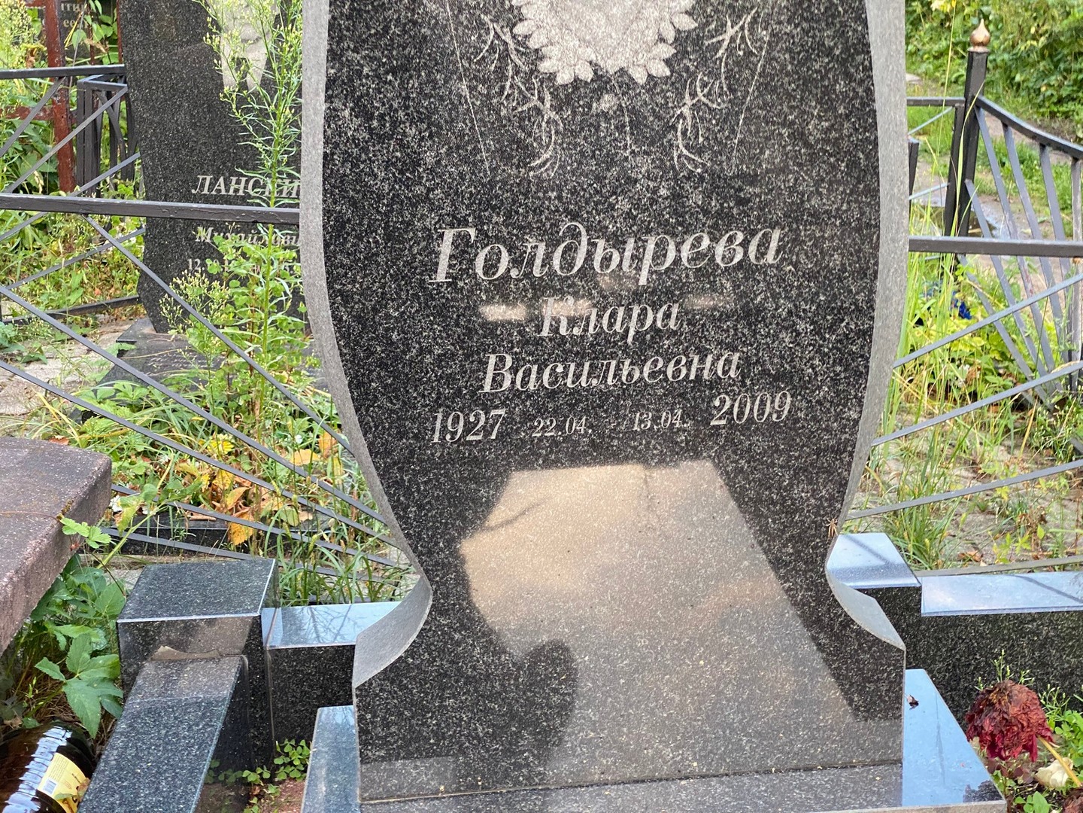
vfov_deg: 28.0
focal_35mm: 52
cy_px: 406
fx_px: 1627
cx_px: 542
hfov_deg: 36.8
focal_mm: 6
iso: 160
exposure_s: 1/60
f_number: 2
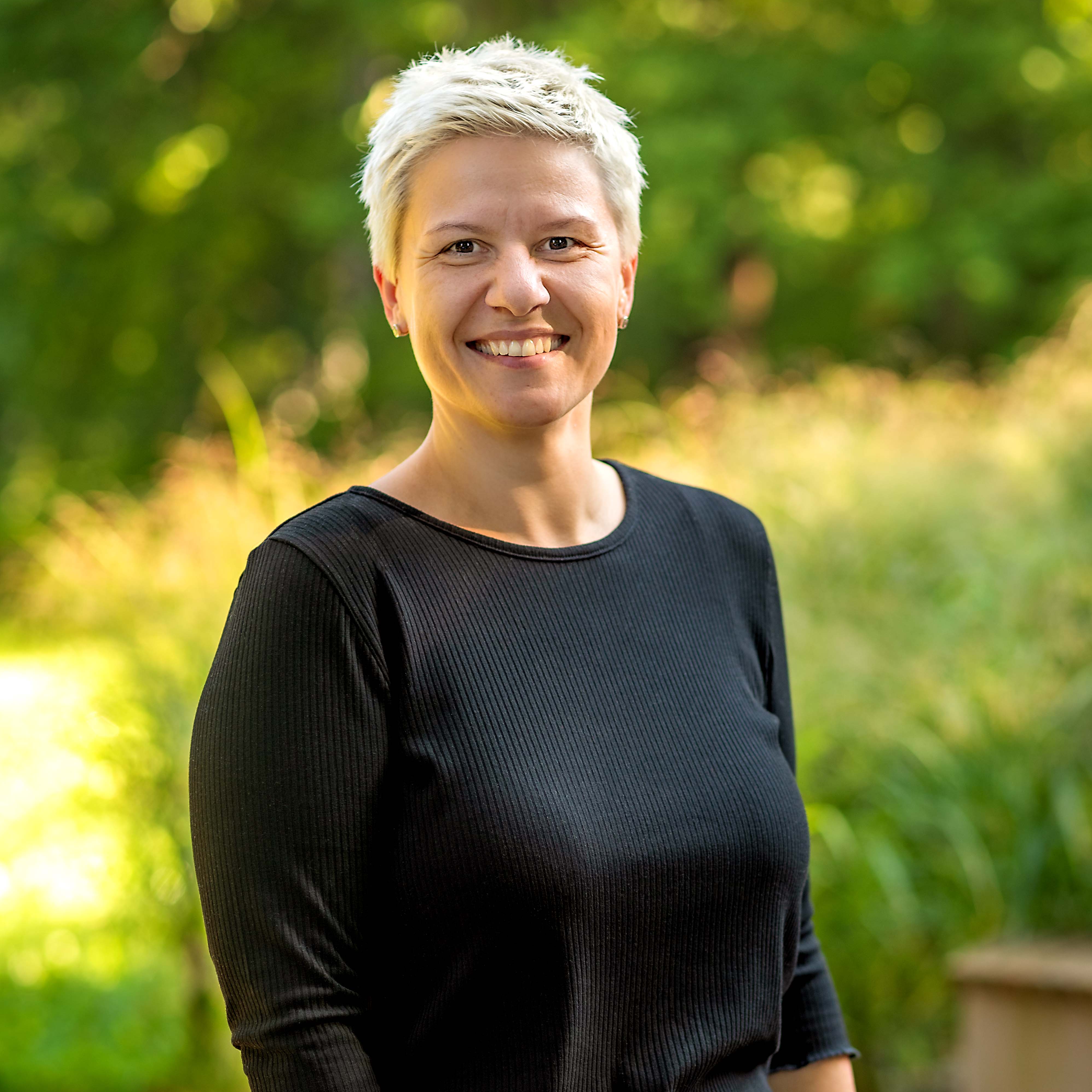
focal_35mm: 109
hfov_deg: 16.0
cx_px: 545
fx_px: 3890
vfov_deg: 16.0
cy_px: 685
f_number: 2.5
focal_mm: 85
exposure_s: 1/250
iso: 200
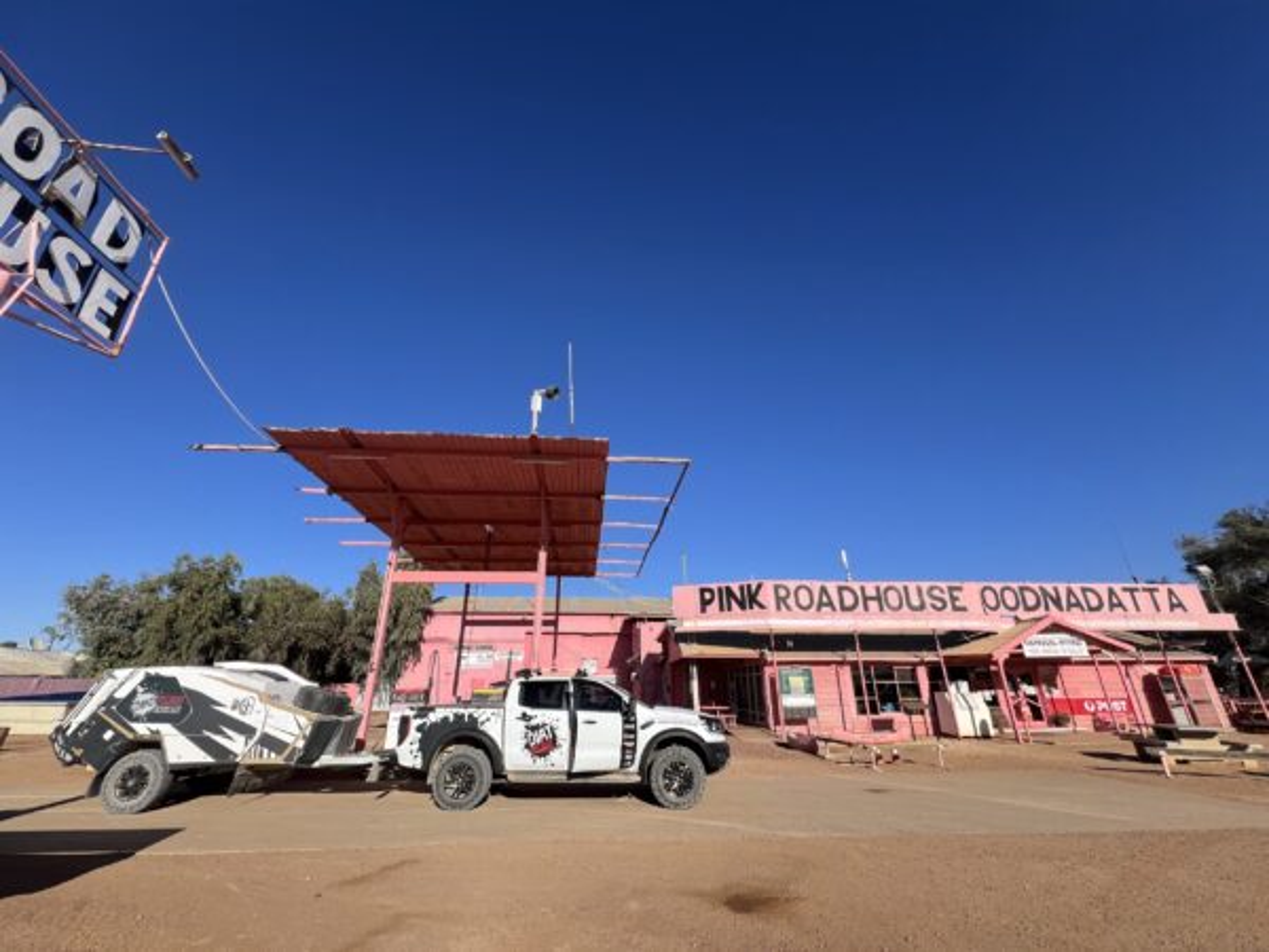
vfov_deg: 89.9
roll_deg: +1.2
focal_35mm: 13
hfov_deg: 106.2
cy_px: 476
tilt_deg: +21.6
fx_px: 477
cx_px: 634
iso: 32
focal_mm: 1.57
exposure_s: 1/1908
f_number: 1.8
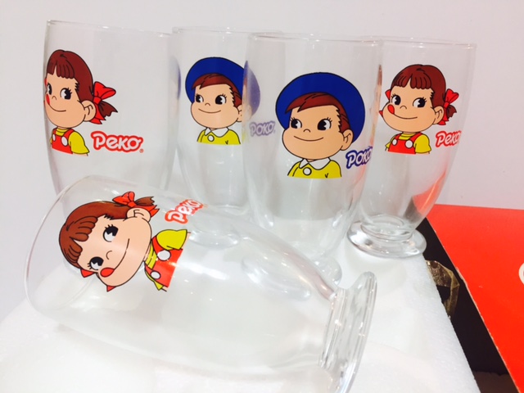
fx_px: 439
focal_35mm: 29
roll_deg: -4.8
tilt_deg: -18.0
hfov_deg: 61.7
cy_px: 196
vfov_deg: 48.2
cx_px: 262
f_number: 2.2
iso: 50
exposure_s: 1/33
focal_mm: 4.15
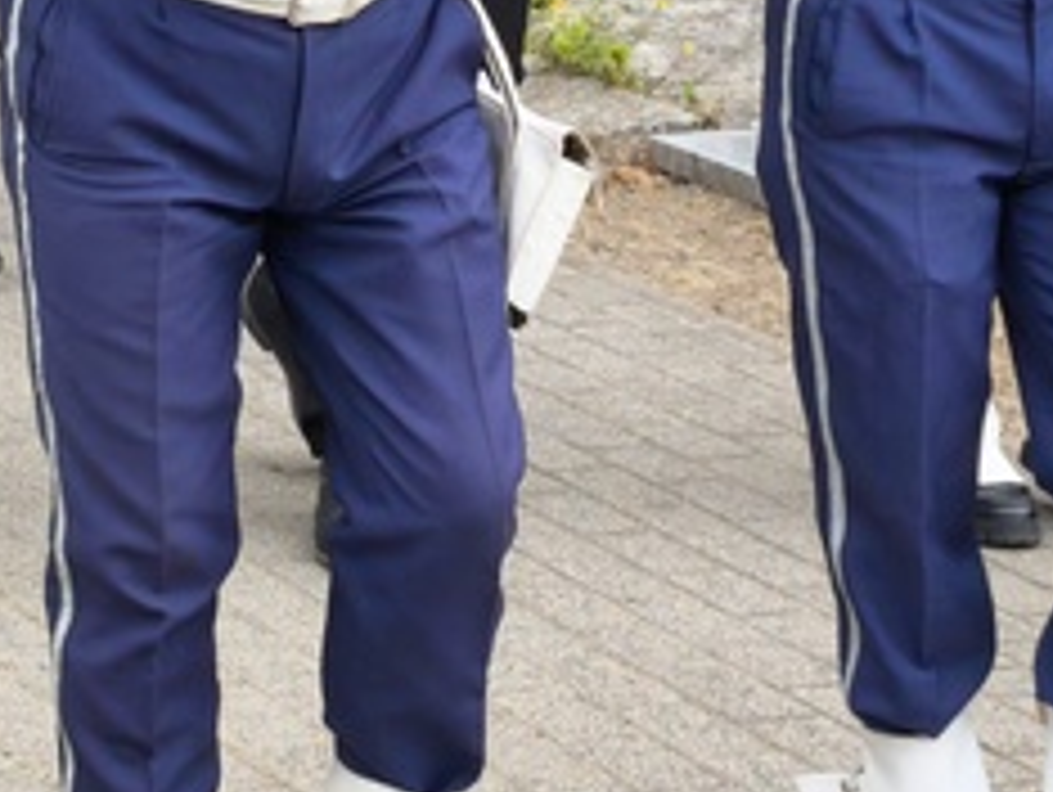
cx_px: 333
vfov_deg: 7.4
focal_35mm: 201
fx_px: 6121
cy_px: -117
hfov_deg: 9.8
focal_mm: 6.57
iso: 50
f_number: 1.6
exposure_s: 1/792
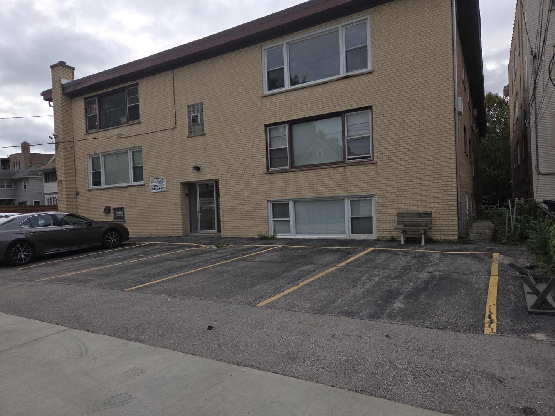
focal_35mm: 23
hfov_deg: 73.9
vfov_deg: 58.9
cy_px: 208
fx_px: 369
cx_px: 278
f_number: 1.8
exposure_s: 1/1619
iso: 25
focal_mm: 5.4
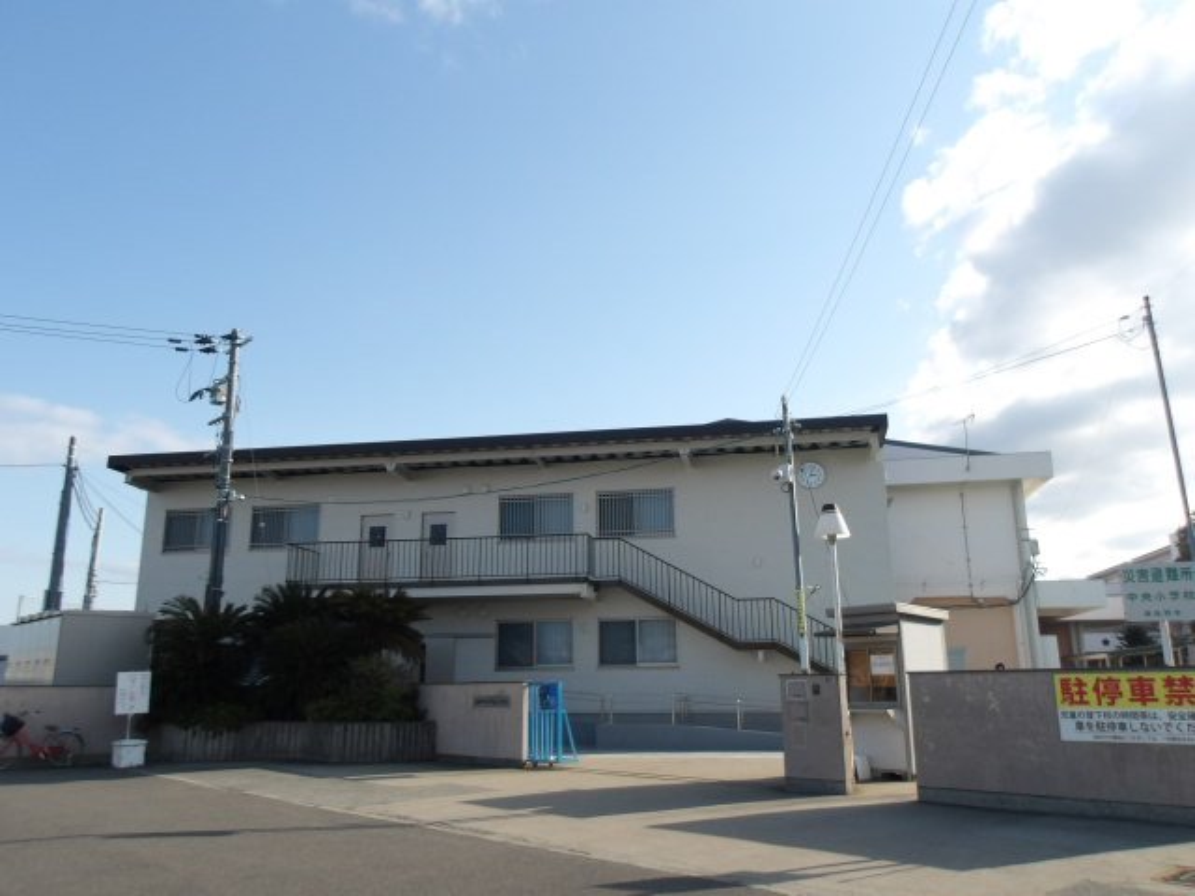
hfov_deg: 65.3
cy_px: 448
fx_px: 932
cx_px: 598
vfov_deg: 51.4
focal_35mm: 27
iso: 100
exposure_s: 1/949
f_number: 3
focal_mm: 4.9
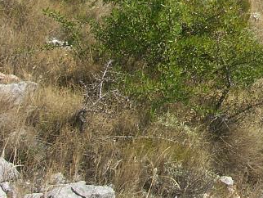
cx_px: 412
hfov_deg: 18.9
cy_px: -74
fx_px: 677
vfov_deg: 15.6
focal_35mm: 89
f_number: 6.3
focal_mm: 7.38
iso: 64
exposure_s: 1/320
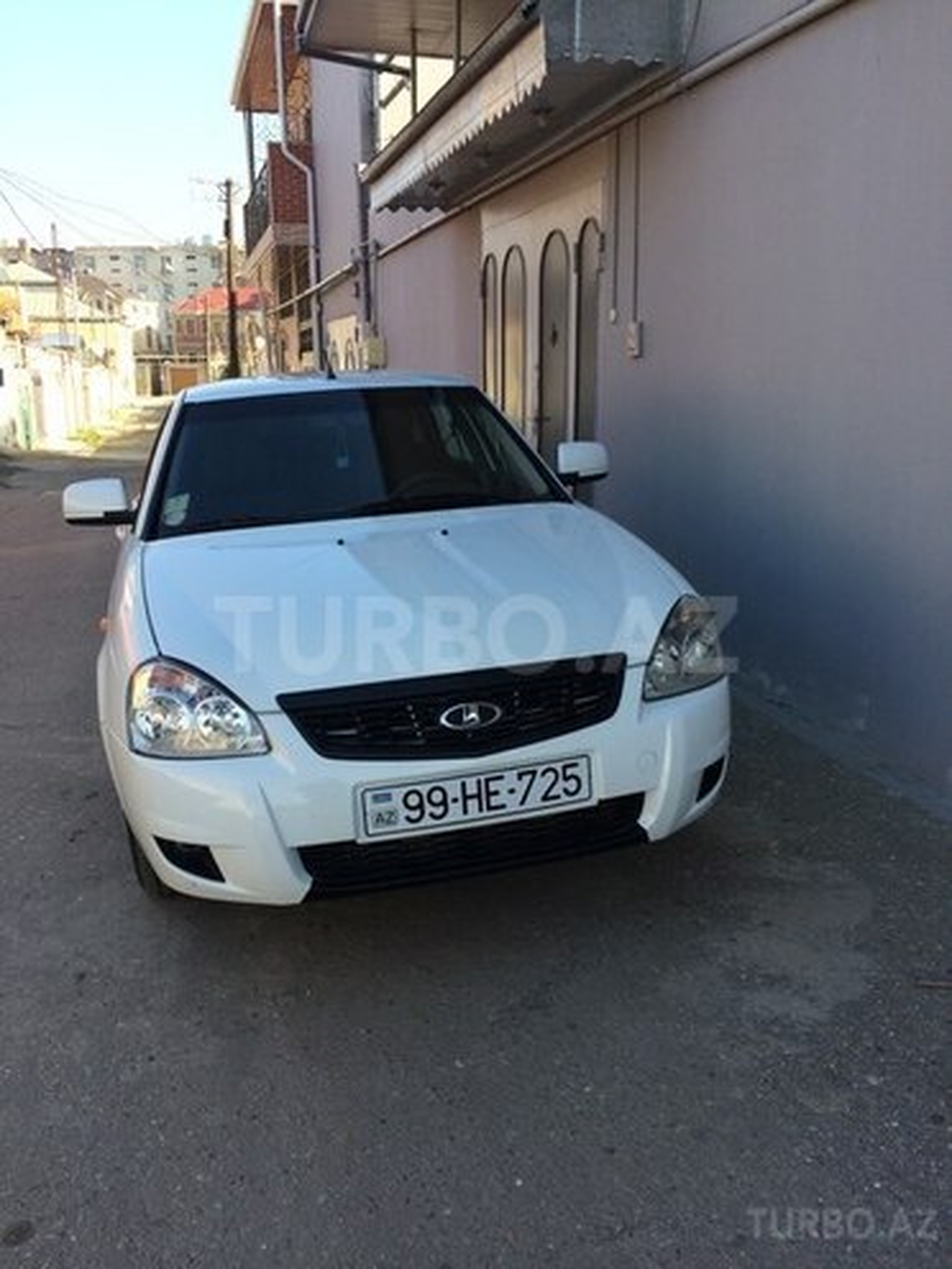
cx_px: 476
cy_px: 634
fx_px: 1063
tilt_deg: -16.3
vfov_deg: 61.7
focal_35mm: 29
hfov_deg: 48.2
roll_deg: +0.2
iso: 32
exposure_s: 1/540
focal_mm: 4.15
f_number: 2.2
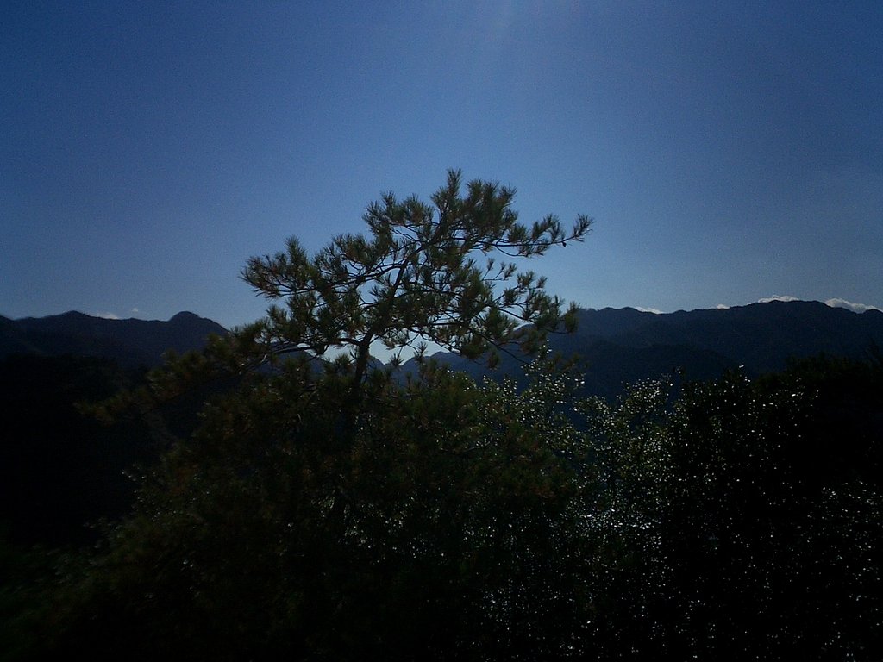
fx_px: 944
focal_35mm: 37
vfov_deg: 38.7
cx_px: 442
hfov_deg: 50.1
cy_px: 331
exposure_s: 1/8000
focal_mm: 5.6
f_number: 3.5
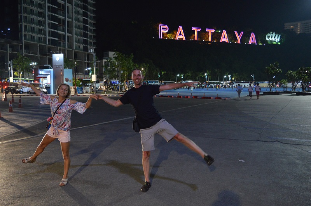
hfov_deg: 55.2
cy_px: 103
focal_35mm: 34
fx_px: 298
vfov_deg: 38.3
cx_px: 156
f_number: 3.8
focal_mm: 23
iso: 2000
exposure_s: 1/15
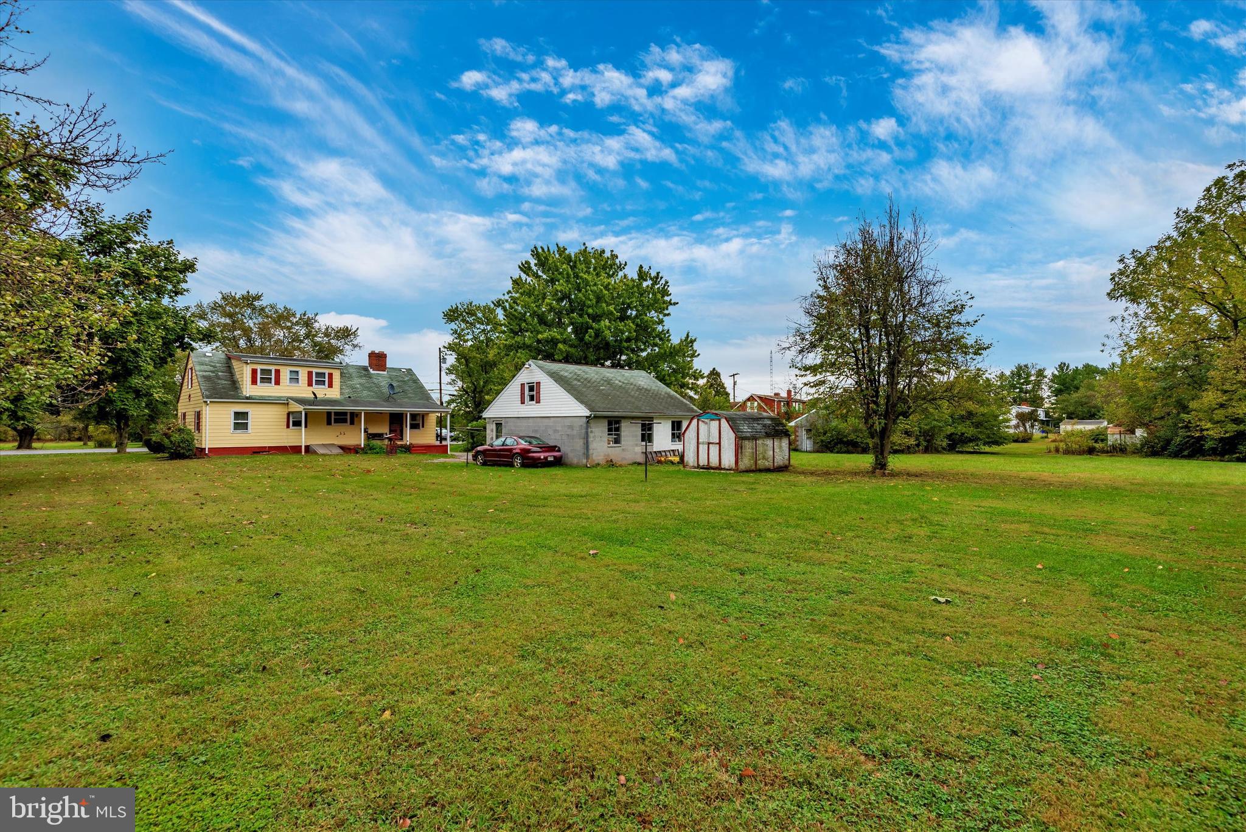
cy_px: 416
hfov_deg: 96.7
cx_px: 623
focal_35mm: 16
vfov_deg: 73.8
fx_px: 554
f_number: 9
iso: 125
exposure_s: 1/60
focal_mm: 16
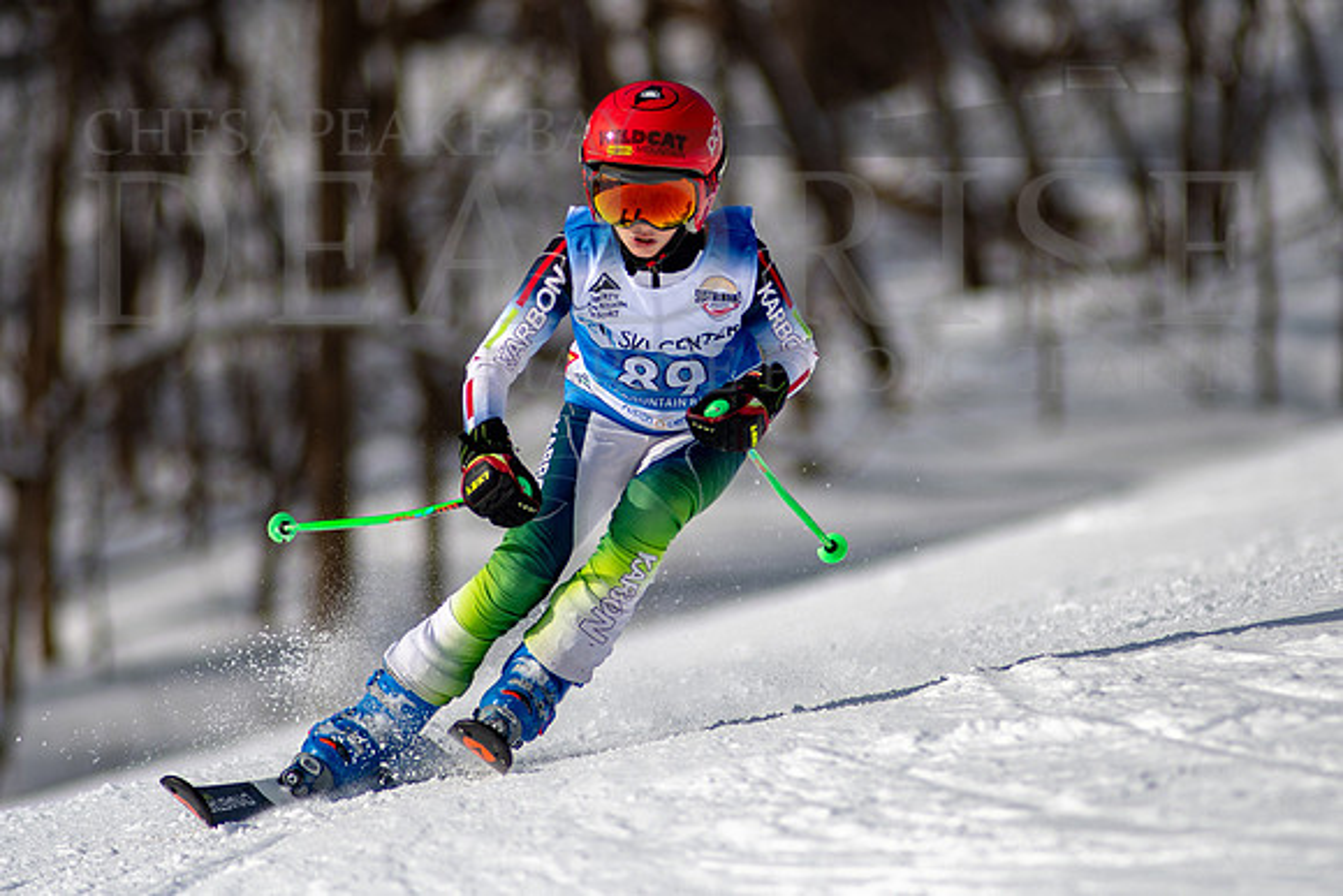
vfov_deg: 2.7
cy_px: 389
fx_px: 19003
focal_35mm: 509
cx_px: 760
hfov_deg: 4.0
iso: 100
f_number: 2.8
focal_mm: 300
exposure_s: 1/6400
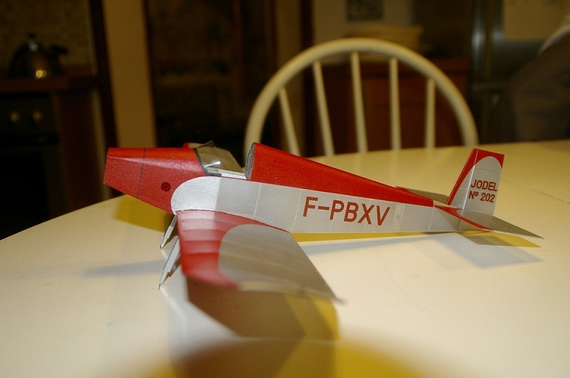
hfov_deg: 53.2
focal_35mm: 36
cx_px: 285
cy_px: 189
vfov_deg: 36.7
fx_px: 569
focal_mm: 24
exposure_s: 1/45
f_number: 4.5
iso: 400
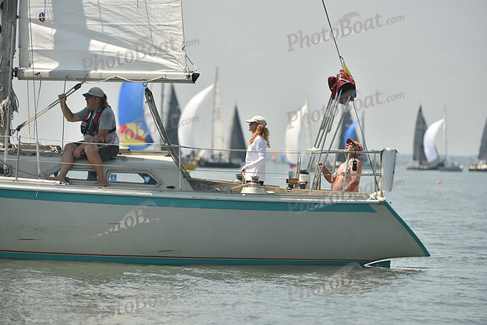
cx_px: 244
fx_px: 4600
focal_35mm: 340
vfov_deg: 4.0
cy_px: 162
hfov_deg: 6.1
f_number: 7.1
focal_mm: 340
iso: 320
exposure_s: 1/1250
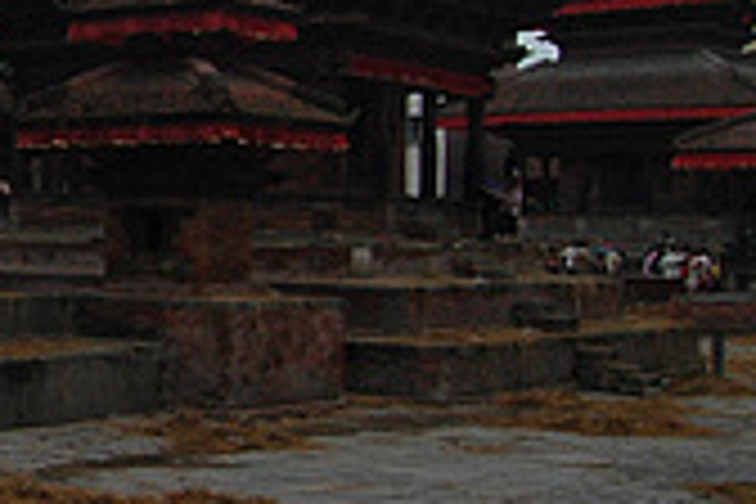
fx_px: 1575
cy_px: 196
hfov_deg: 21.0
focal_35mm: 75
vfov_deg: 18.2
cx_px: -500
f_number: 6.3
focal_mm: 12
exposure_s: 1/80
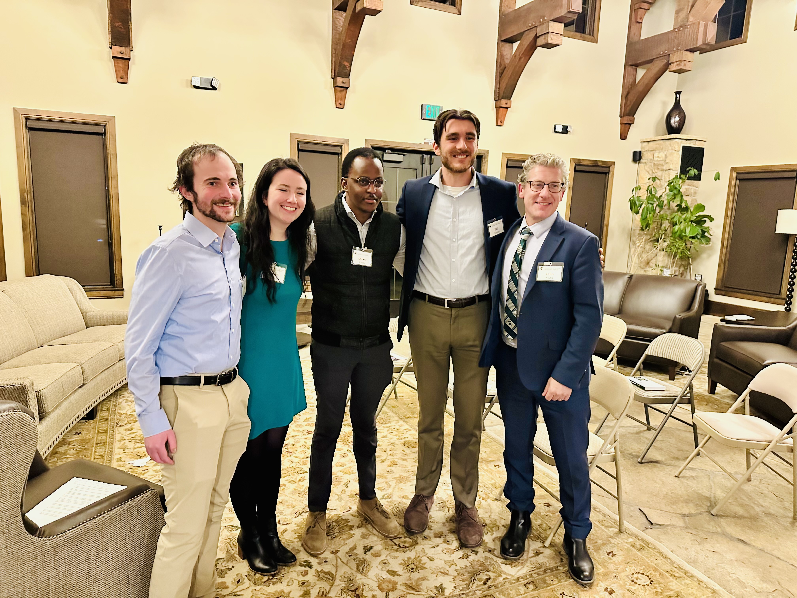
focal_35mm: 24
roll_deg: -2.1
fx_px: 553
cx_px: 398
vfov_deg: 56.8
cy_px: 299
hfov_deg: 71.6
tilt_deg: -8.8
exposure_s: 1/40
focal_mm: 6.86
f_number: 1.78
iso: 1000
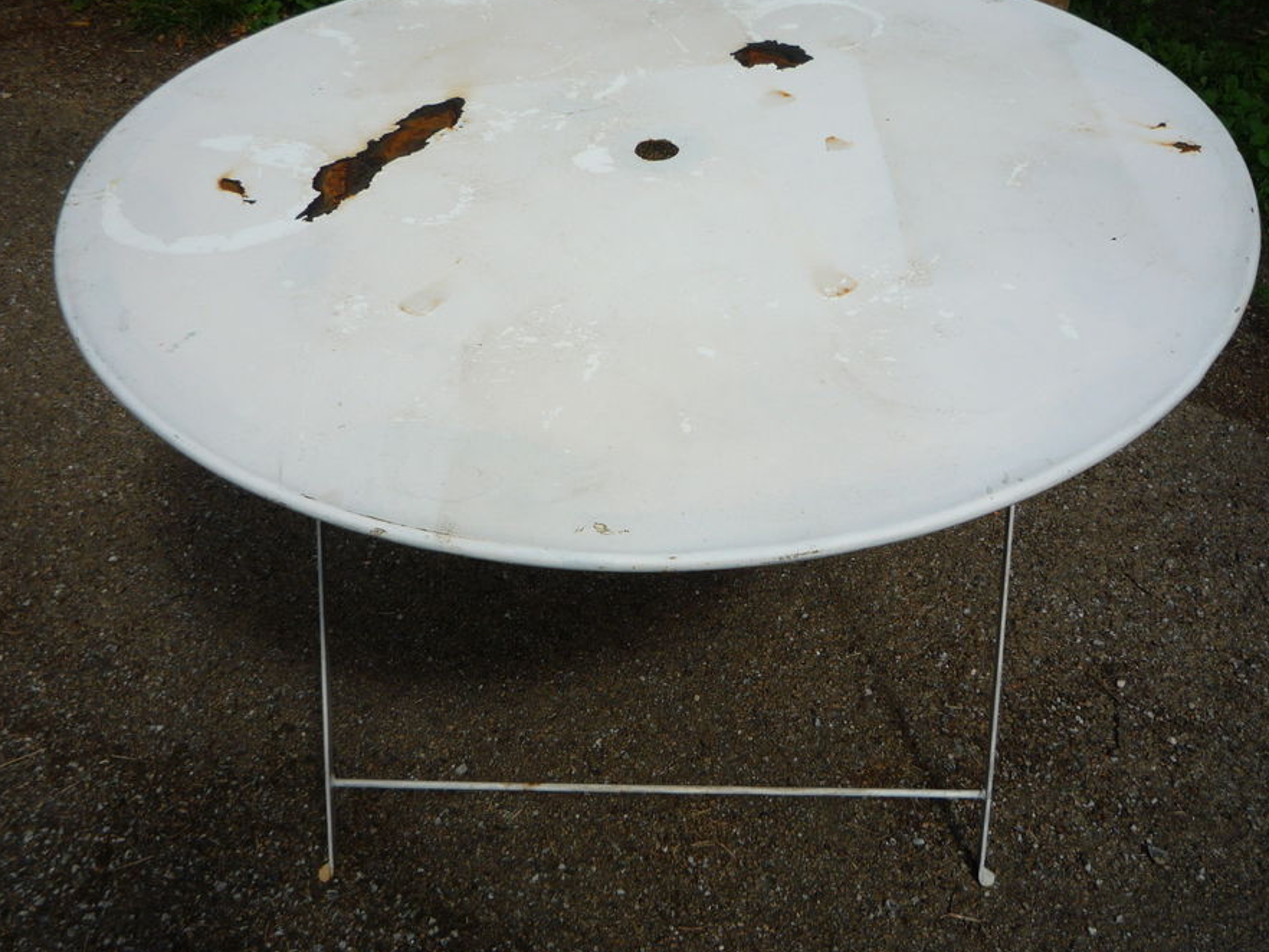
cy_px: 441
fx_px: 1247
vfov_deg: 41.8
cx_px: 683
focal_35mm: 34
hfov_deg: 53.9
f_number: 5.6
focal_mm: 5.2
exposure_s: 1/400
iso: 100
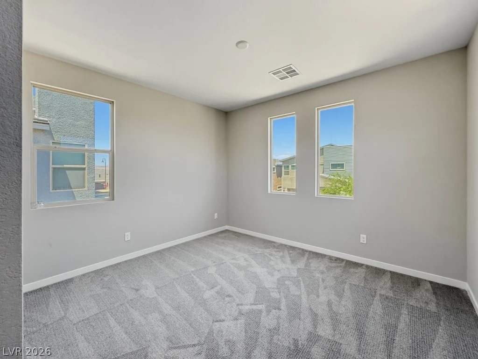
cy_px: 180
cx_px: 239
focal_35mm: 14
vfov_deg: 85.7
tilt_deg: -1.1
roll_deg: -1.7
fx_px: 193
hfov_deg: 102.1
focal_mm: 2.2
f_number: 2.2
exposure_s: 1/121
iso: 64
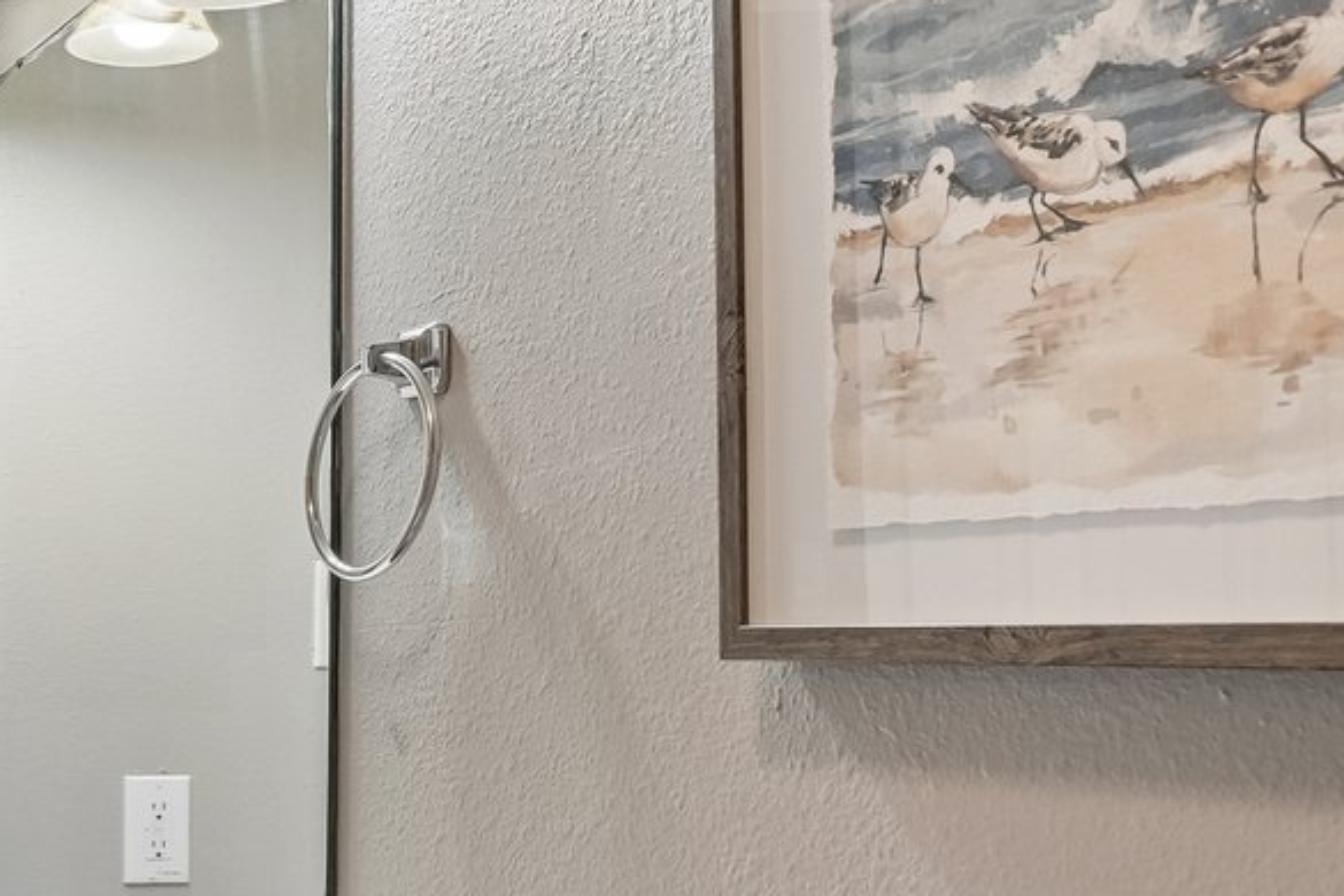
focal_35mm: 56
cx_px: -524
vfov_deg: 24.0
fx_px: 2091
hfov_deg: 27.7
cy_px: 644
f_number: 8
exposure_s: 1/20
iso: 400
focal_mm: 16
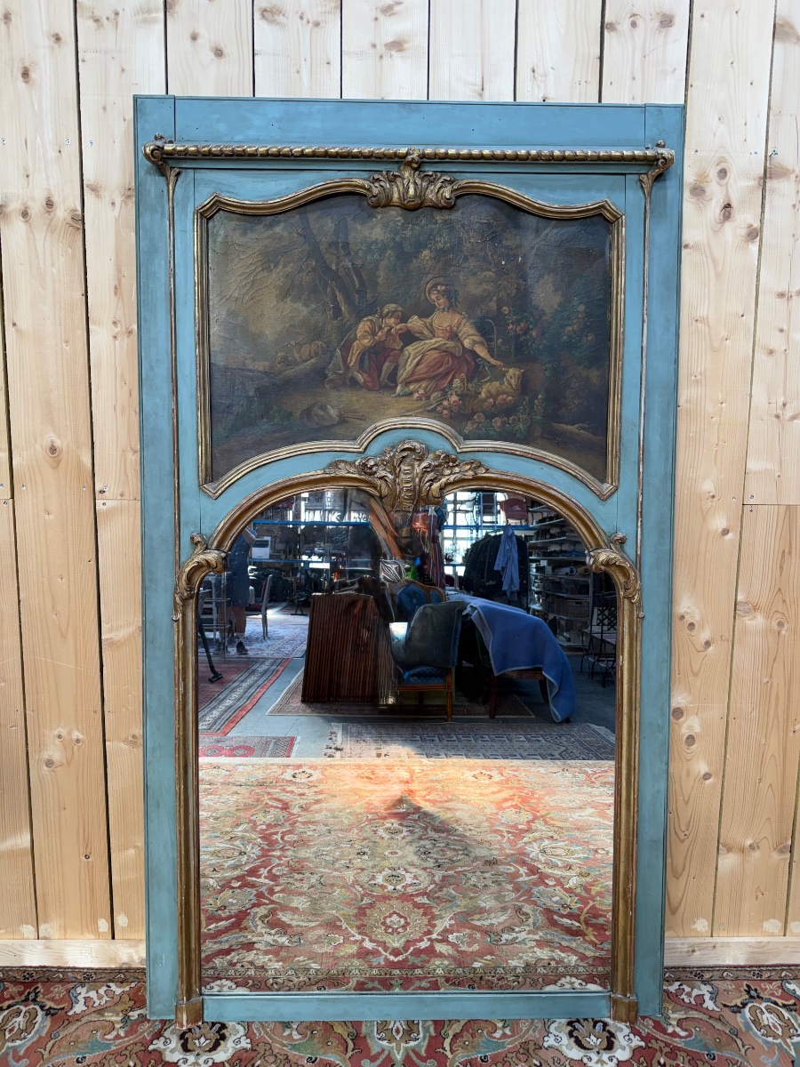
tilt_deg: -7.0
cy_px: 534
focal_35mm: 24
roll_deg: -0.5
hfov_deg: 56.8
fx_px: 740
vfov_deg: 71.6
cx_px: 400
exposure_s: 1/100
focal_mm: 6.76
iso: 64
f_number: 1.78
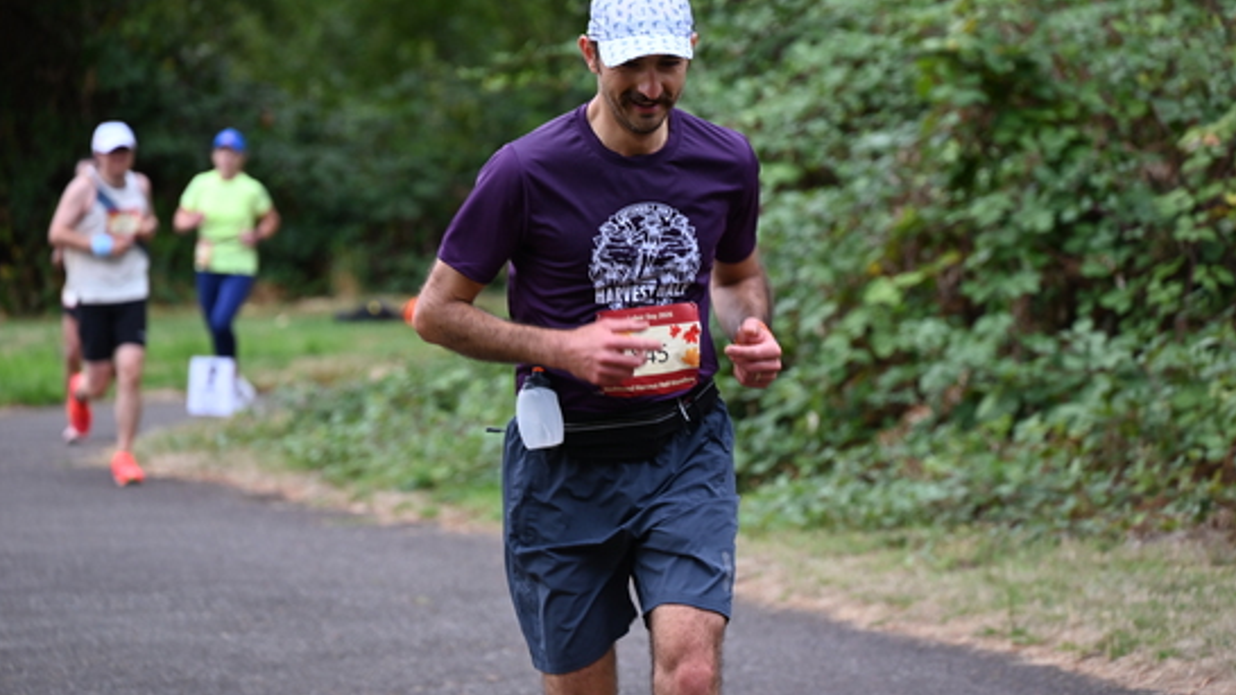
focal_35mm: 211
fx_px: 6915
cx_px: 616
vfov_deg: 5.8
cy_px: 282
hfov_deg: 10.2
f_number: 6.3
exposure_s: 1/250
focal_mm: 200
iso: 640
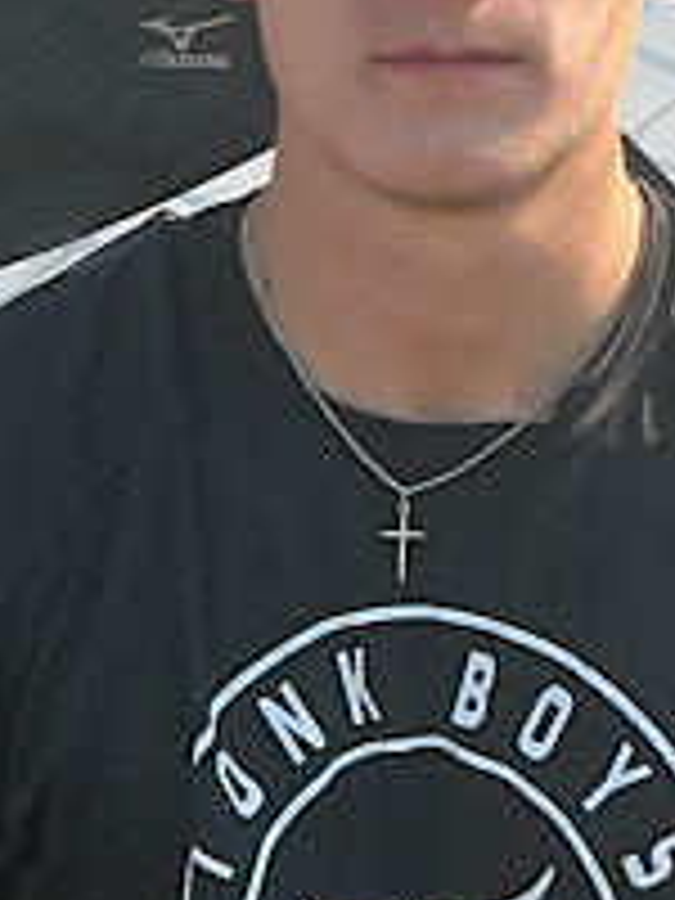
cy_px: 315
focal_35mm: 58
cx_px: 454
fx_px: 1508
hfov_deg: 25.1
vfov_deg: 33.0
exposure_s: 1/944
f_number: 1.8
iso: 25
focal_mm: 3
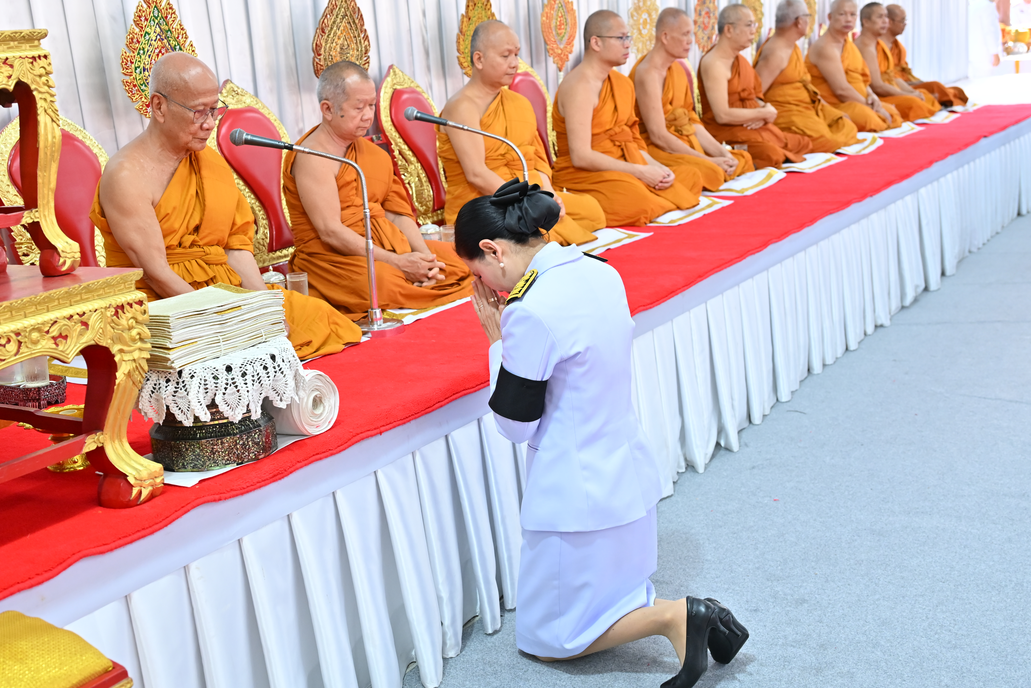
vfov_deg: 28.6
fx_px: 1346
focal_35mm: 47
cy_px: 358
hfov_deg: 41.7
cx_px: 420
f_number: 4
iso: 1250
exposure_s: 1/200
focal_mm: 39
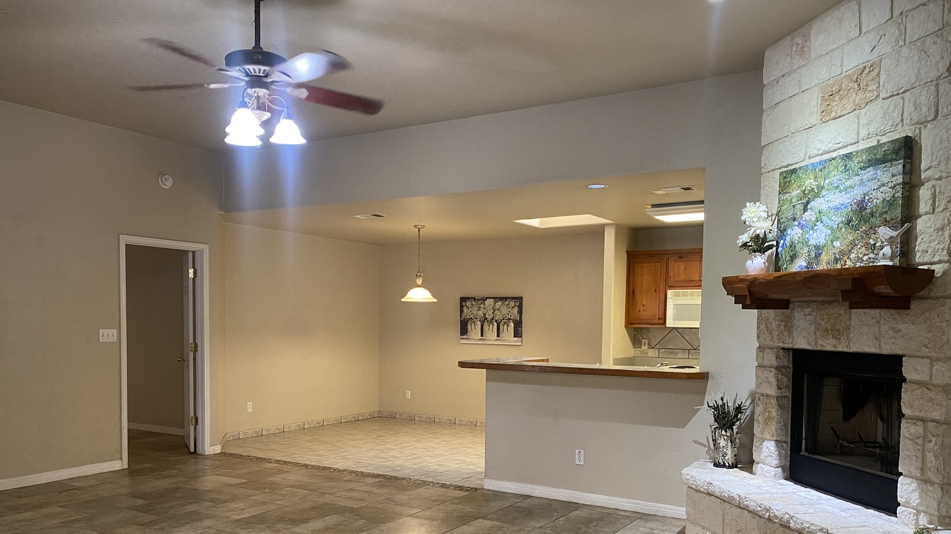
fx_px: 731
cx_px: 484
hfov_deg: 66.1
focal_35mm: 29
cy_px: 359
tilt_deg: -2.3
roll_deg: -1.6
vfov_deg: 39.7
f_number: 1.8
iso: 250
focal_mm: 4.25
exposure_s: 1/60
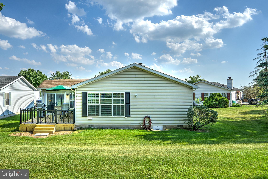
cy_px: 90
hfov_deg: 73.7
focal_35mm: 24
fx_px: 179
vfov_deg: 53.1
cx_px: 134
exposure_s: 1/250
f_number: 8
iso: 64
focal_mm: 24
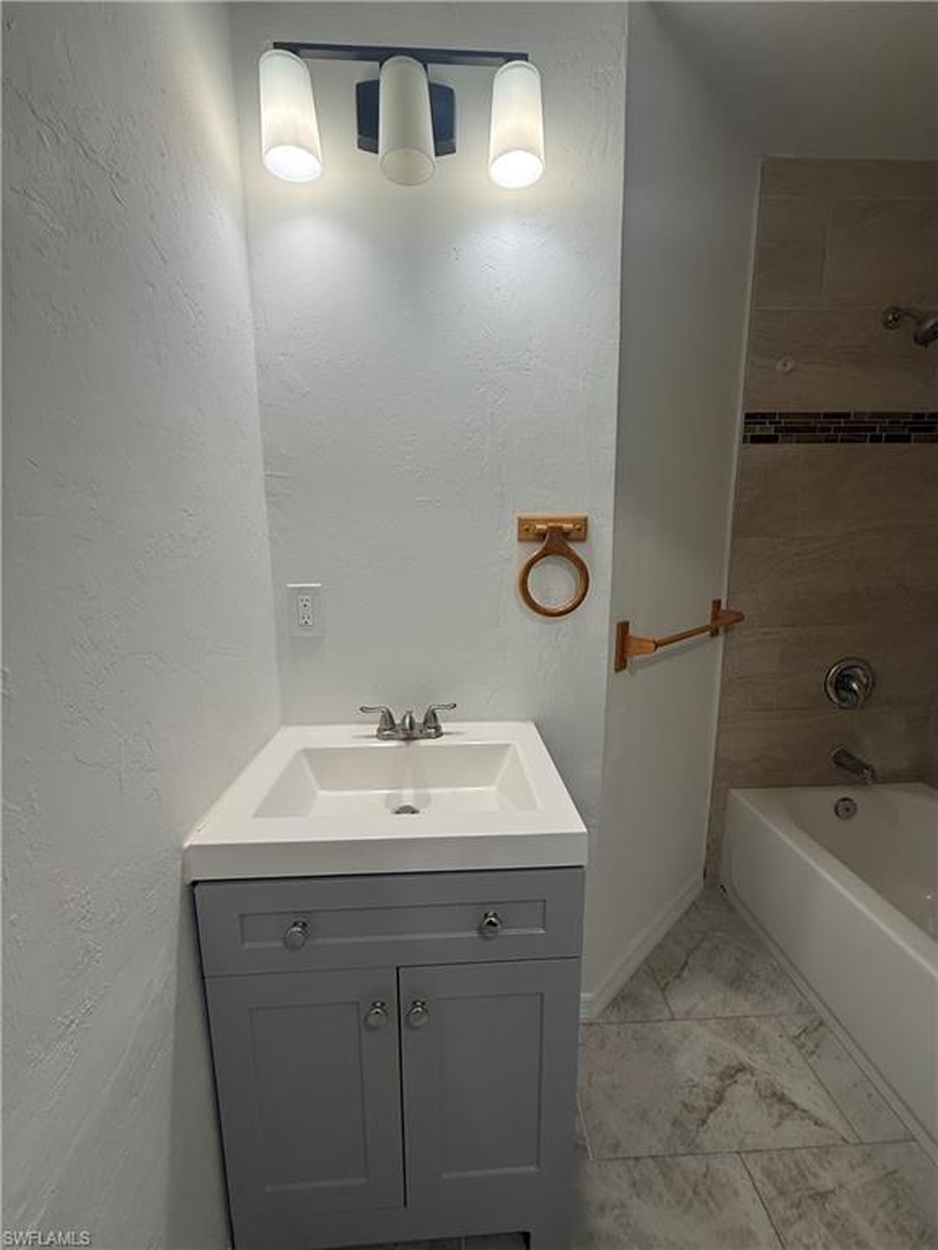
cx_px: 469
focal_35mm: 14
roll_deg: +0.2
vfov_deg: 102.1
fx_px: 506
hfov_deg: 85.7
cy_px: 625
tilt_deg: -9.9
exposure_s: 1/120
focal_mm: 2.22
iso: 100
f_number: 2.2
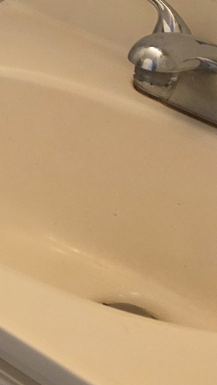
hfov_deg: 7.2
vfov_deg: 13.3
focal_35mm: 145
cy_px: -308
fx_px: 1482
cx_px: -497
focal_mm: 6.3
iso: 100
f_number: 1.7
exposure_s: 1/120
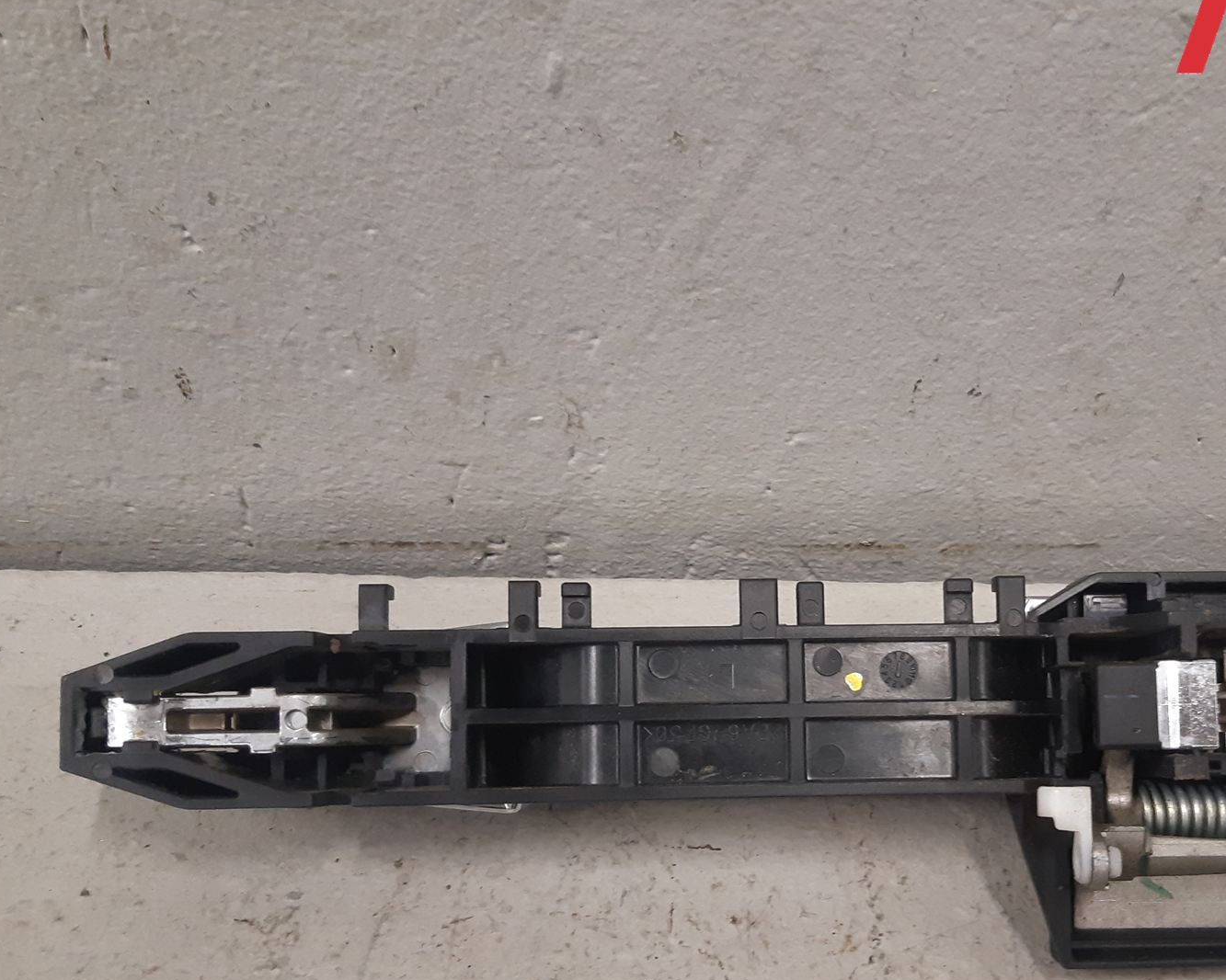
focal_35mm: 39
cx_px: 799
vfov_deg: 37.9
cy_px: 624
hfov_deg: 46.2
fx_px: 1415
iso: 200
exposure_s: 1/50
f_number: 1.7
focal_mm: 3.93
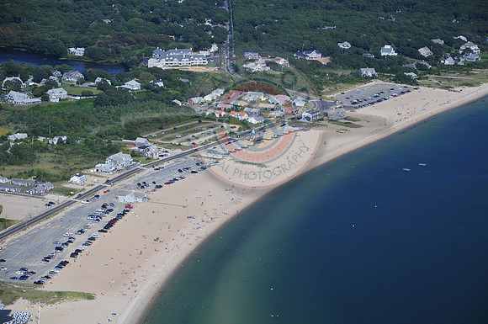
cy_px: 162
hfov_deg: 17.1
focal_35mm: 120
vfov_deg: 11.4
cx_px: 244
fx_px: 1624
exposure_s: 1/400
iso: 200
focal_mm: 80
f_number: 5.6
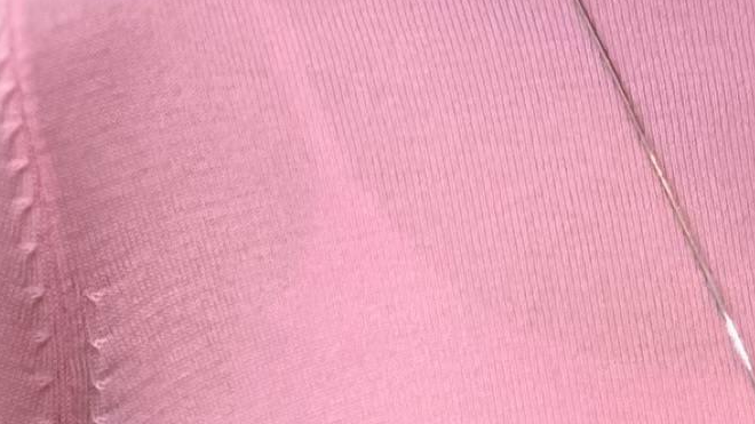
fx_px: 6926
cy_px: 433
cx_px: 973
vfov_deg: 3.5
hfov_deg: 6.2
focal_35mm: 346
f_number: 2
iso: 80
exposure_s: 1/100
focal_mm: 6
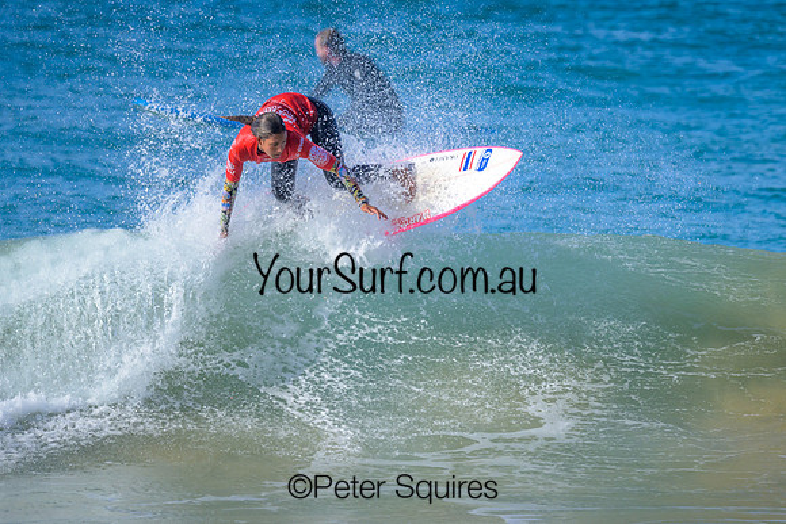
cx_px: 346
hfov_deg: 1.9
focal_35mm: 1098
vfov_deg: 1.3
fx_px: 23986
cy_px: 221
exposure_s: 1/2000
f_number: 6.3
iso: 360
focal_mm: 800
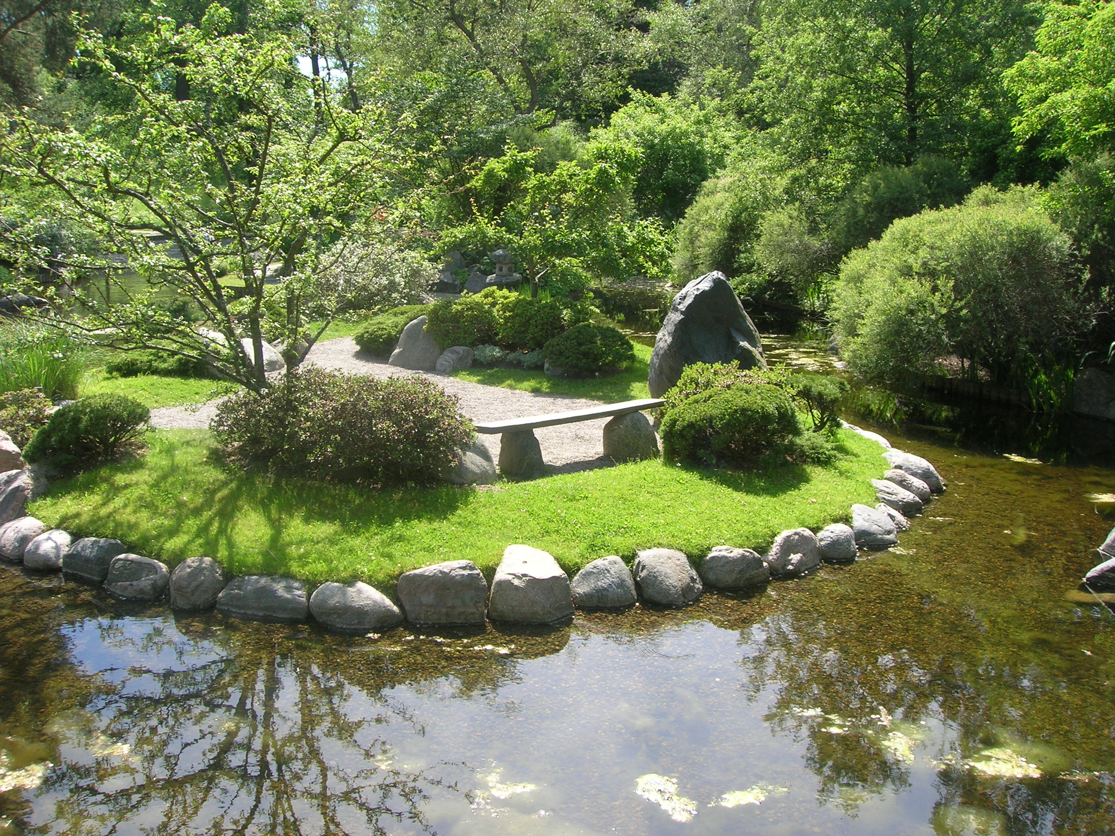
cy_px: 418
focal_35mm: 34
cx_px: 558
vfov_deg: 41.8
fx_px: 1095
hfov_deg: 54.0
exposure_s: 1/117
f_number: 4.9
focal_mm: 5.7
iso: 50
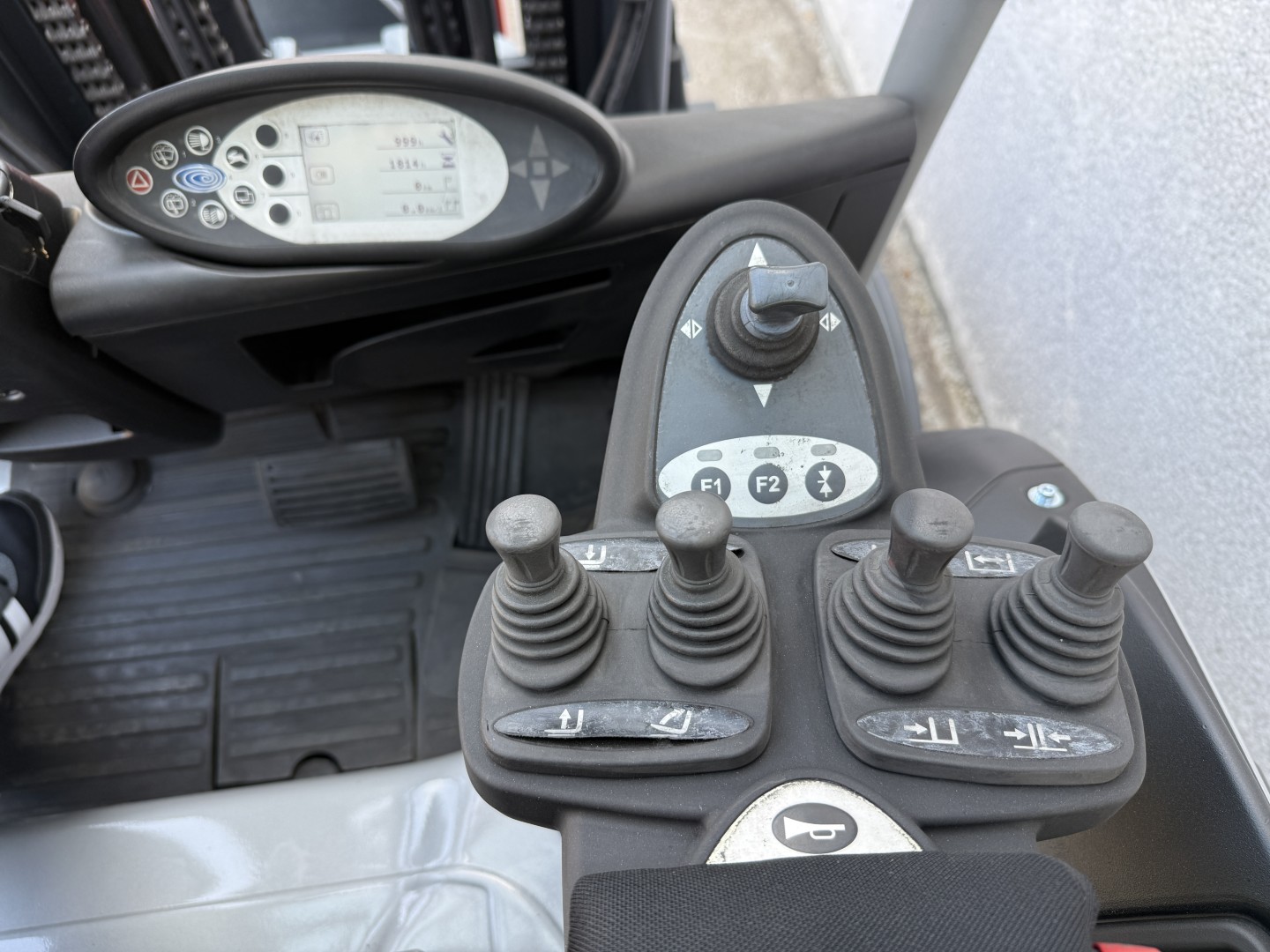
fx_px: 881
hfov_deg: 71.6
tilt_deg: -61.6
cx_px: 635
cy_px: 476
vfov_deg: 56.8
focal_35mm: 24
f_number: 1.78
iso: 64
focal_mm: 6.76
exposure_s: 1/130
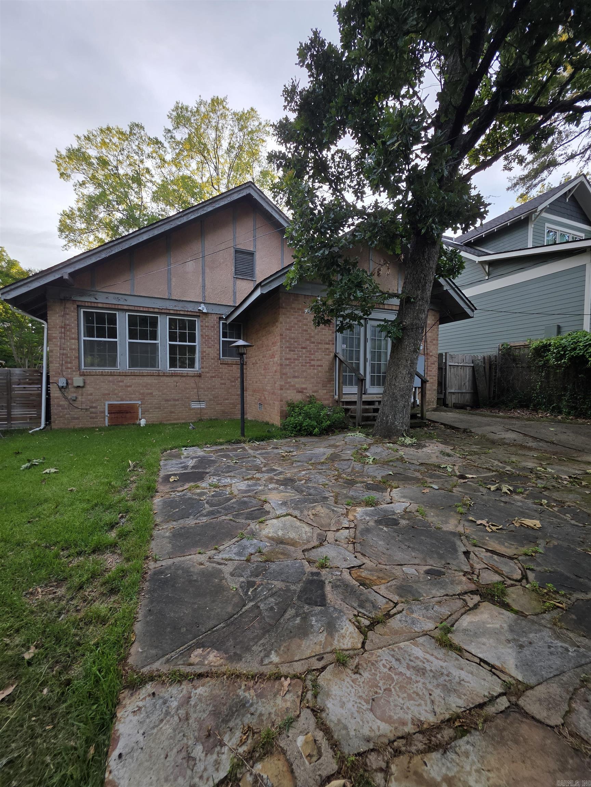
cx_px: 296
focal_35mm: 13
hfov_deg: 89.9
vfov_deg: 106.2
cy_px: 394
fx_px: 296
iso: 25
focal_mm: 2.2
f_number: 1.9
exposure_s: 1/120
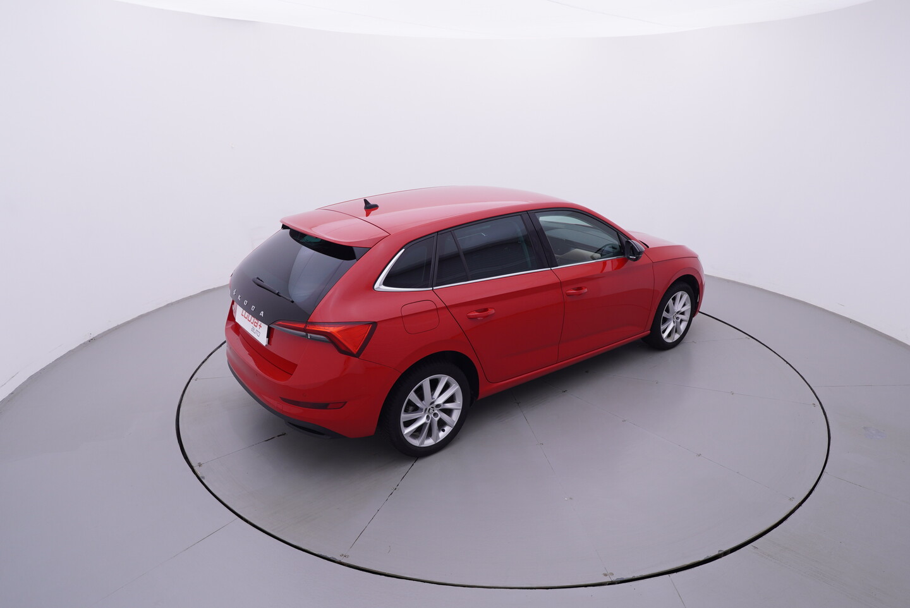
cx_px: 455
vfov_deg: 56.2
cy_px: 304
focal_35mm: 22
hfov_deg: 77.3
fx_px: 569
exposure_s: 1/80
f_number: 5
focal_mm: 15
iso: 200
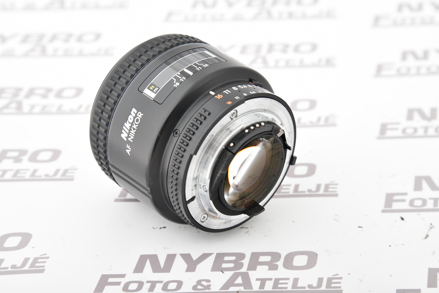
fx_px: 1463
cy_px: 146
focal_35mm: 120
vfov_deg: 11.4
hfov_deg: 17.1
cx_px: 220
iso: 3200
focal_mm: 120
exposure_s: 1/200
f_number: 10
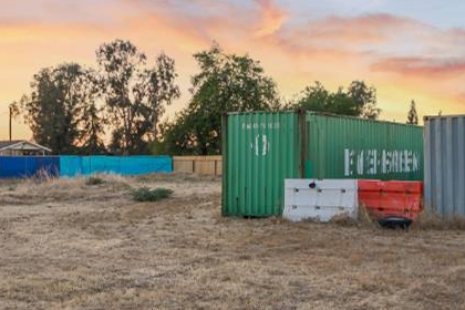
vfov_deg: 27.0
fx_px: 646
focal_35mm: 50
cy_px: 174
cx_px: 244
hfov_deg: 39.6
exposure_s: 1/60
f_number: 4
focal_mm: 14
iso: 80
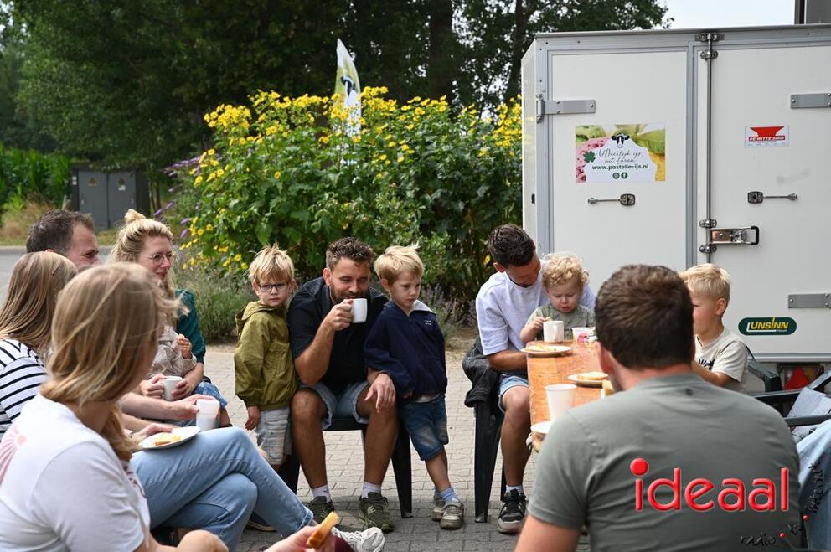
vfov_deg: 19.4
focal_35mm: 70
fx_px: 1614
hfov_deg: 28.9
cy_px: 276
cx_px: 416
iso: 640
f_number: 7.1
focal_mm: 70
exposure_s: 1/800
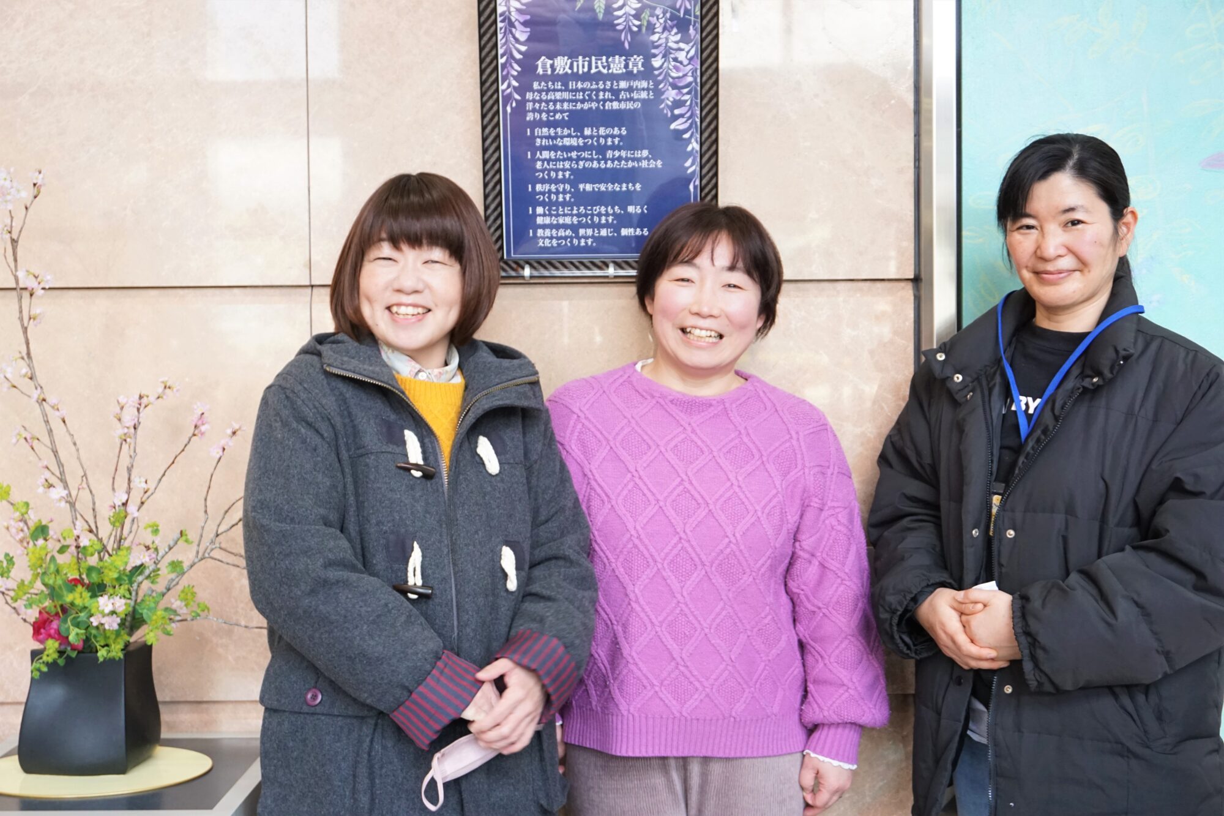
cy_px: 408
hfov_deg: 43.6
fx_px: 1530
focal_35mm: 45
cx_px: 612
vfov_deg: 29.9
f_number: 5.6
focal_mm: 30
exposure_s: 1/50
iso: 1000
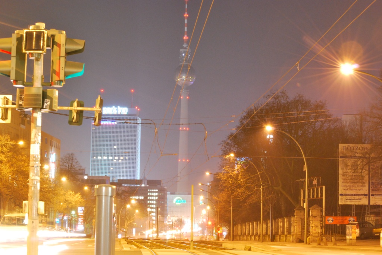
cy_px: 128
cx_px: 191
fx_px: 876
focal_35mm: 82
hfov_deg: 24.6
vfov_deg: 16.6
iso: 800
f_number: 18
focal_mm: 55
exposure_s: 25
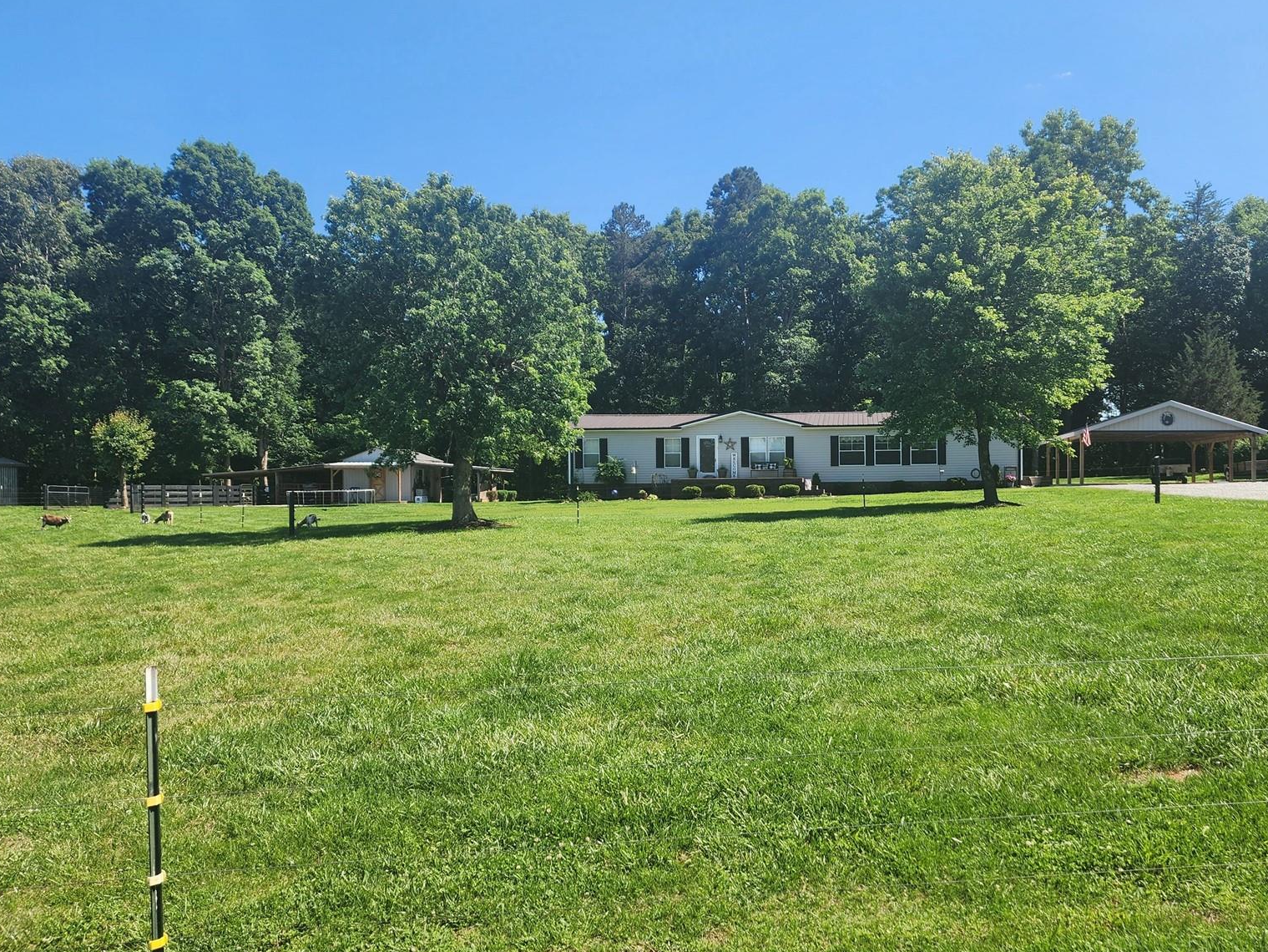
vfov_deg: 45.4
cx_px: 738
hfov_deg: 58.0
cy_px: 517
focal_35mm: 31
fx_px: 1136
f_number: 1.8
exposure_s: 1/738
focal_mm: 6.4
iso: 12
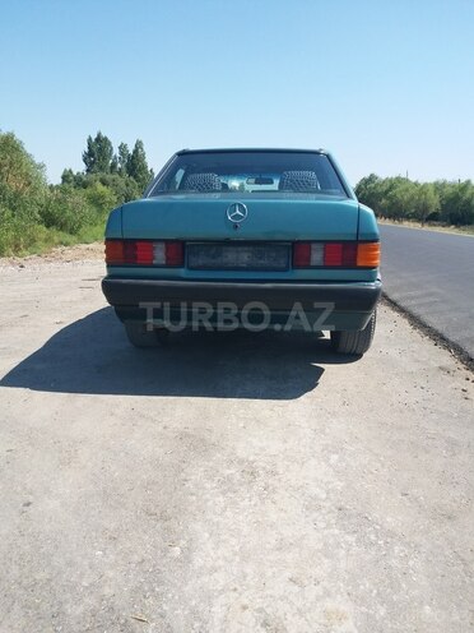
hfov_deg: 51.4
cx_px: 237
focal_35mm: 27
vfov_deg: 65.3
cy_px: 316
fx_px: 493
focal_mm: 3.7
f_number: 1.9
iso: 40
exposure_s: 1/938
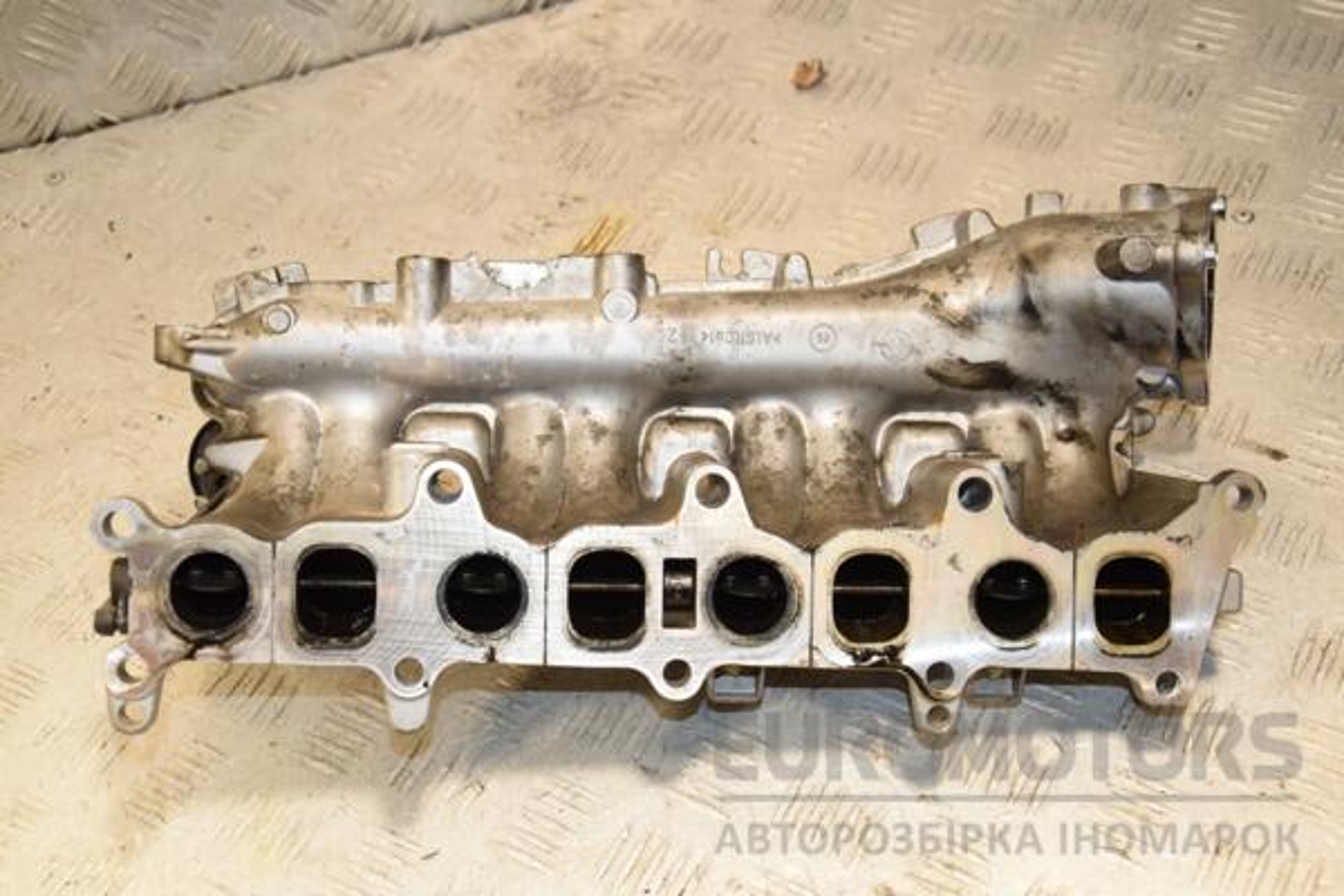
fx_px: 1960
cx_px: 672
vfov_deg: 25.8
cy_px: 448
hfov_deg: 37.9
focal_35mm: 52
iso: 800
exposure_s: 1/200
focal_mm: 35
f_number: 6.3
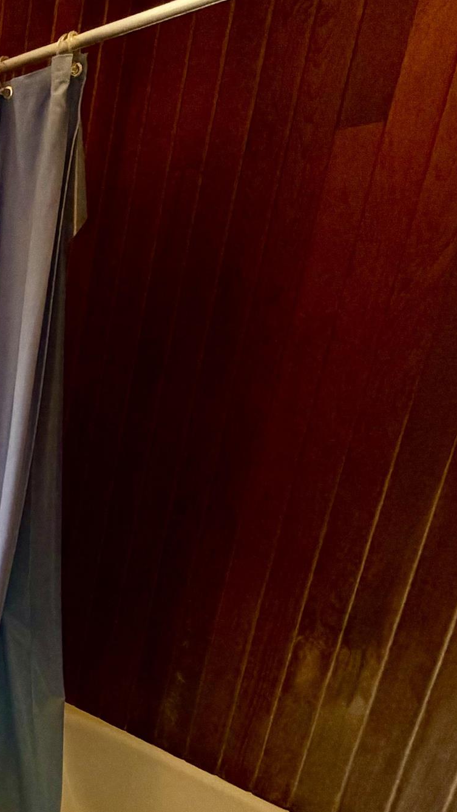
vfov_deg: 54.7
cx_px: -299
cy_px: 578
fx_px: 754
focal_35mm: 35
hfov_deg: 23.4
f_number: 2.2
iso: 250
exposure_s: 1/120
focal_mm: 2.22
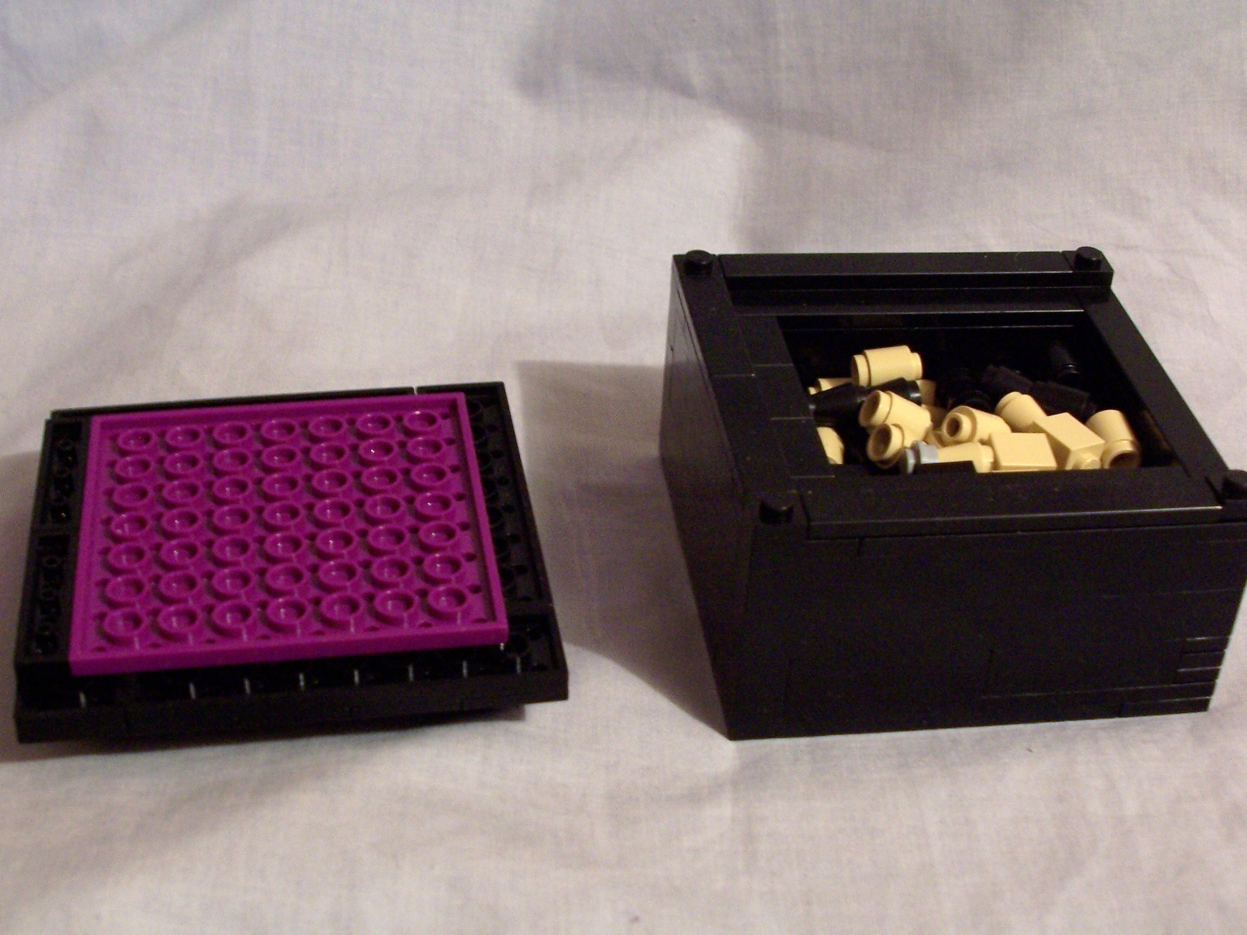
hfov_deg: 38.2
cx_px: 624
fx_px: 1801
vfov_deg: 29.1
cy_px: 468
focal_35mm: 50
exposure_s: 1/8
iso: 140
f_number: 3.4
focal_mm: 8.6
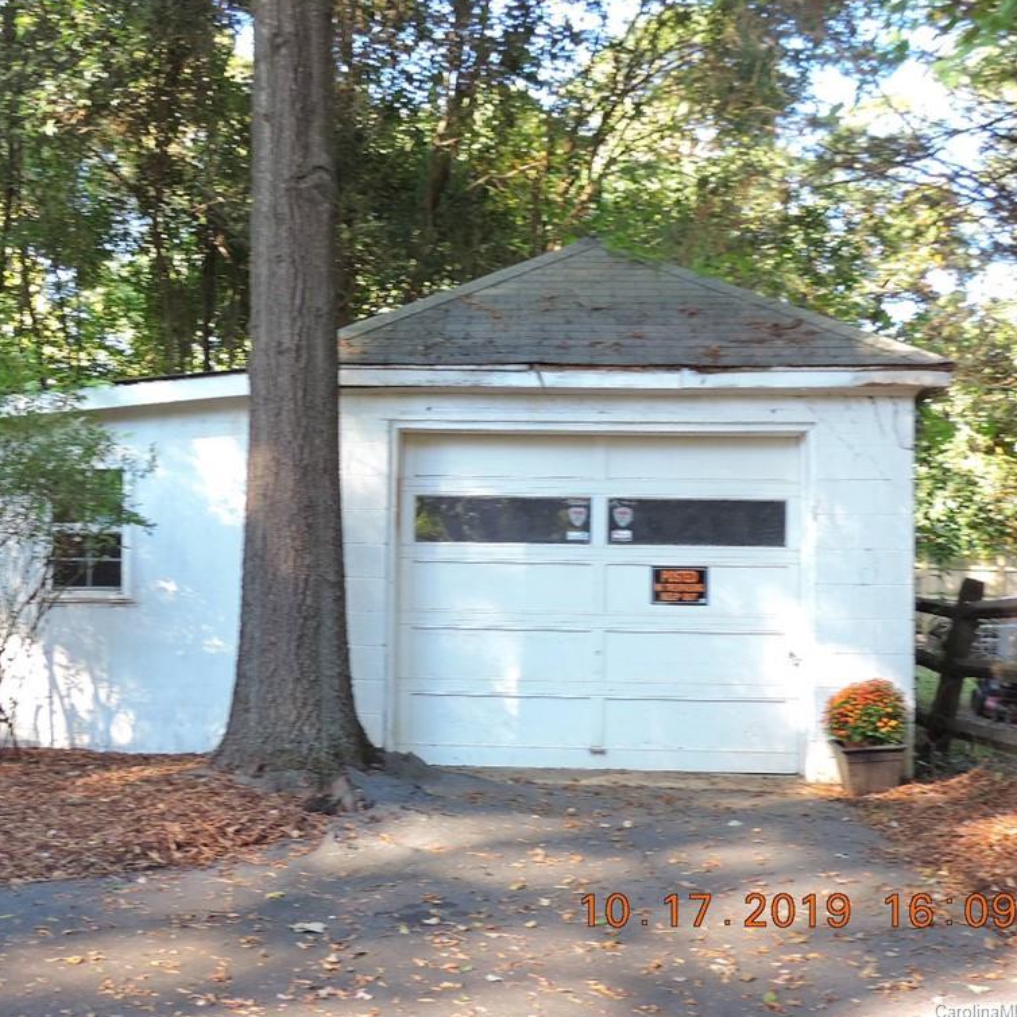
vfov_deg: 35.4
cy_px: 504
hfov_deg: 35.2
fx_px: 1595
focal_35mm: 48
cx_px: 397
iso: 180
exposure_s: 1/50
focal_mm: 7.1
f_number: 3.3
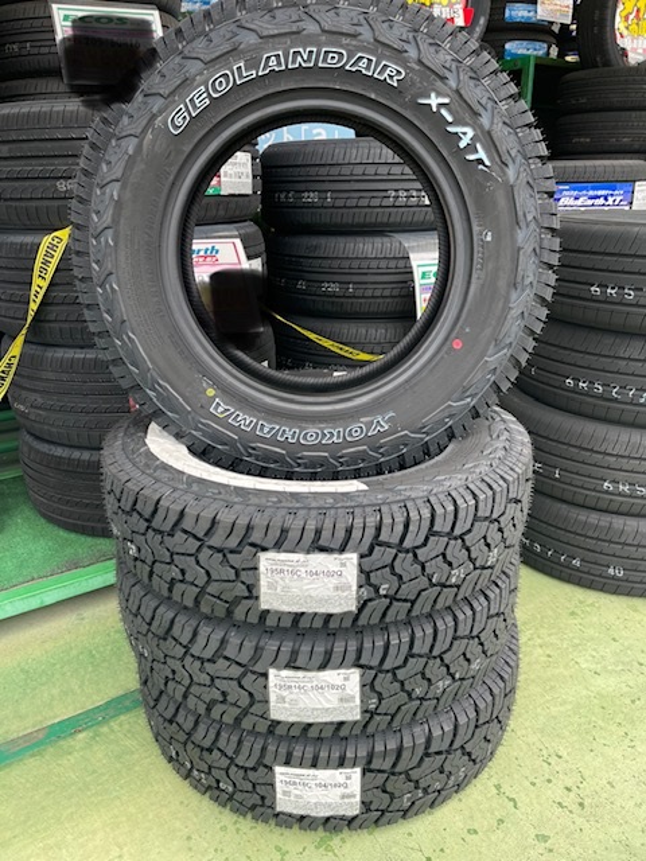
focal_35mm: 26
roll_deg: +0.9
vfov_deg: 67.3
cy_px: 430
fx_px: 647
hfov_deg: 53.1
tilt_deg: -22.0
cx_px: 323
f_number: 1.6
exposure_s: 1/218
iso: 32
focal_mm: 5.1
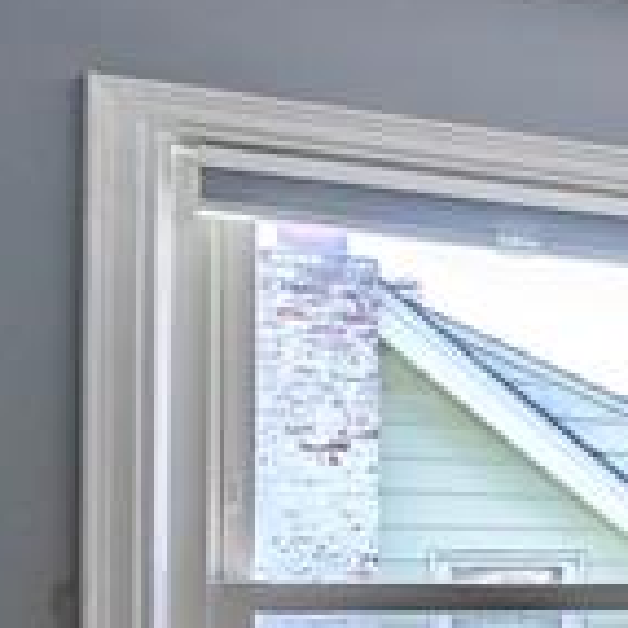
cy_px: 558
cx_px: 2033
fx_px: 1745
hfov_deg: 10.5
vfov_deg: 20.0
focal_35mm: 85
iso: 200
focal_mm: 14
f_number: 8
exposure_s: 1/30
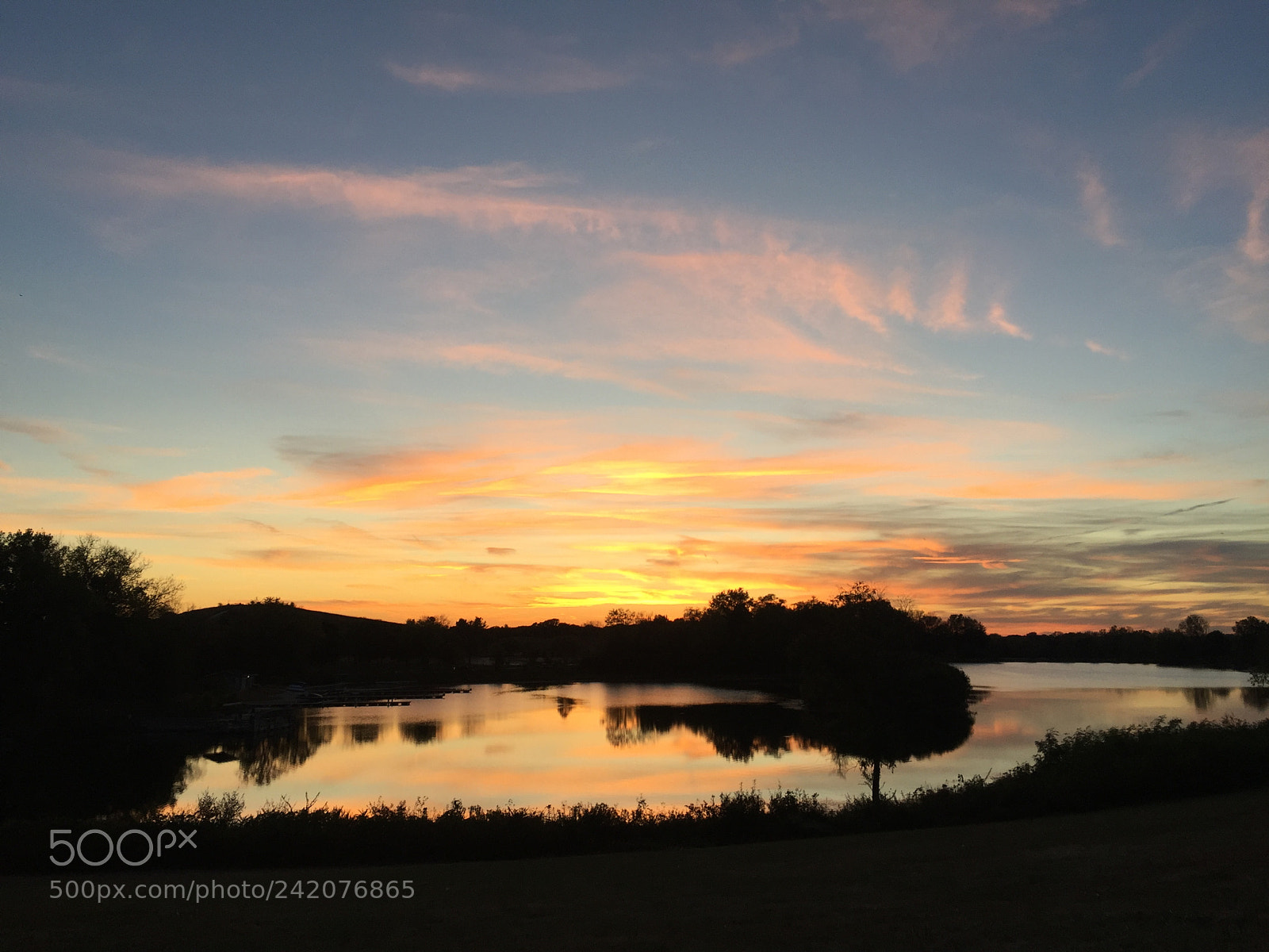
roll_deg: -0.2
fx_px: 1063
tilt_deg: +8.3
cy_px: 476
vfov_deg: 48.2
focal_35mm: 29
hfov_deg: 61.7
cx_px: 634
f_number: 2.2
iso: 32
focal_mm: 4.15
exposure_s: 1/152
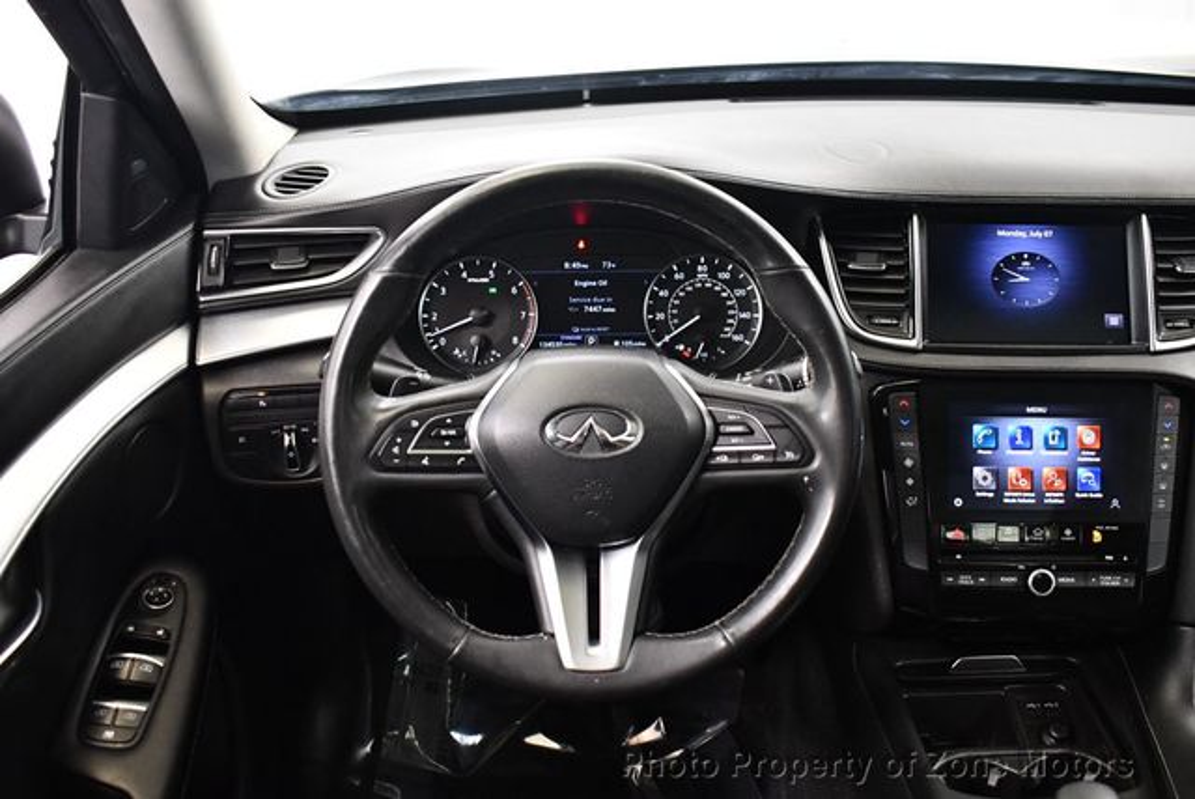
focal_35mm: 36
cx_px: 598
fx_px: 1196
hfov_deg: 53.1
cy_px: 400
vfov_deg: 36.9
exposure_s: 1/80
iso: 3200
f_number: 3.5
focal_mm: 18
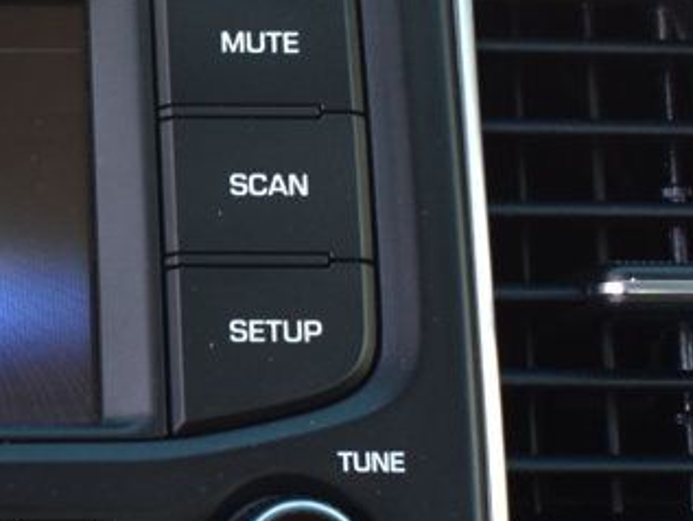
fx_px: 2984
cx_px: -389
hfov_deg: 12.5
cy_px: 215
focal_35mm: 149
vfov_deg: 10.0
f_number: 6.3
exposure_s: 1/20
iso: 400
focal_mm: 32
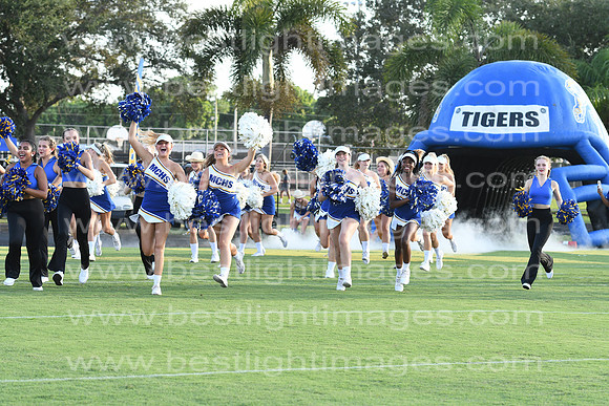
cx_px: 304
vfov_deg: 10.6
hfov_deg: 15.9
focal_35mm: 129
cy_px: 203
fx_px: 2183
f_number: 5.6
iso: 400
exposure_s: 1/500
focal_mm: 86
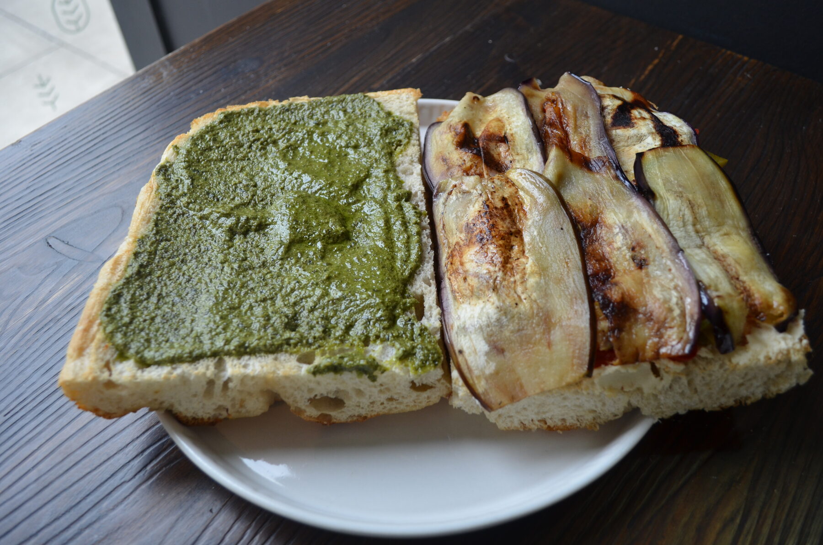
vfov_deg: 43.4
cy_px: 272
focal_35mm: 30
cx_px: 412
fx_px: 684
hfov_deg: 62.0
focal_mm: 20
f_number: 5
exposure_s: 1/100
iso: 400
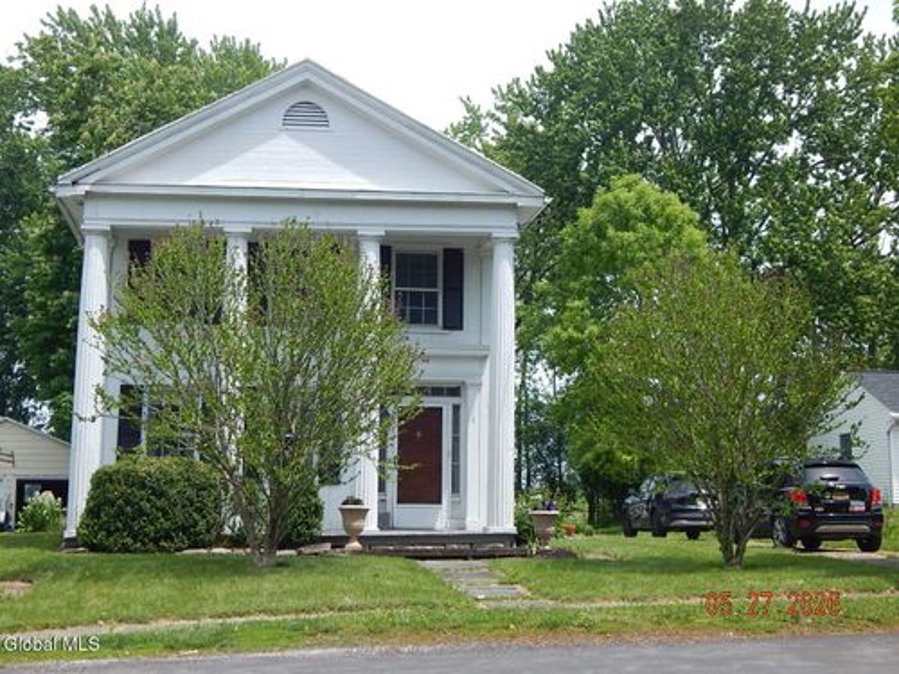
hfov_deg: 35.5
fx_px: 1402
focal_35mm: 54
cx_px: 450
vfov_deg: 27.0
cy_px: 337
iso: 125
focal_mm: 9.7
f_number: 3.8
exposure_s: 1/800
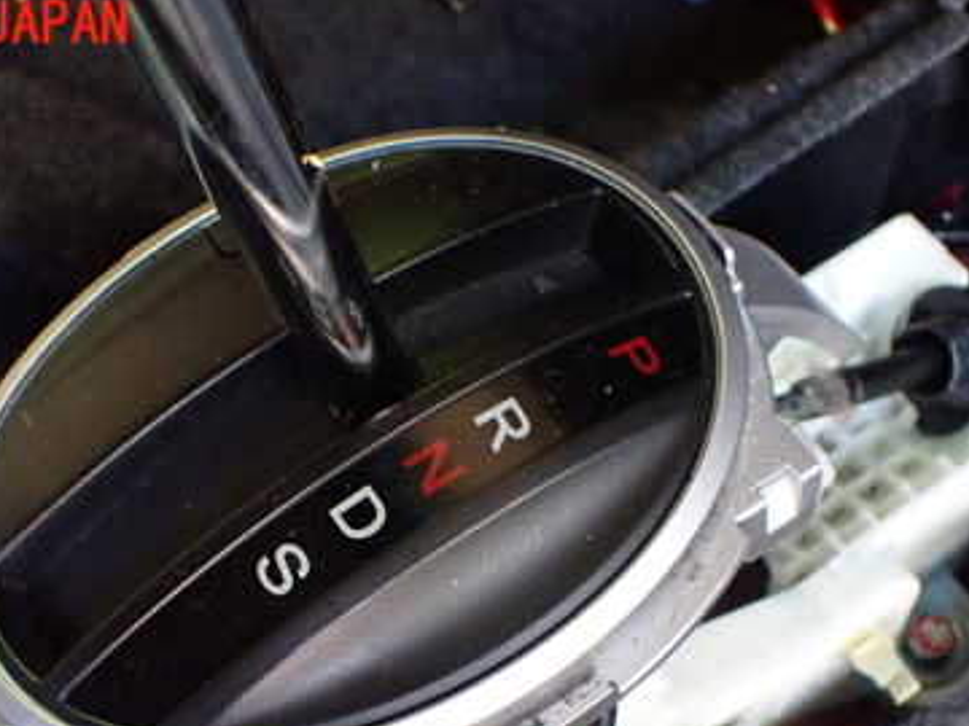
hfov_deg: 38.2
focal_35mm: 50
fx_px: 1400
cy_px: 597
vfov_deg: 28.4
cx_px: 447
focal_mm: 5.4
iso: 800
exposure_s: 1/60
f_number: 2.3
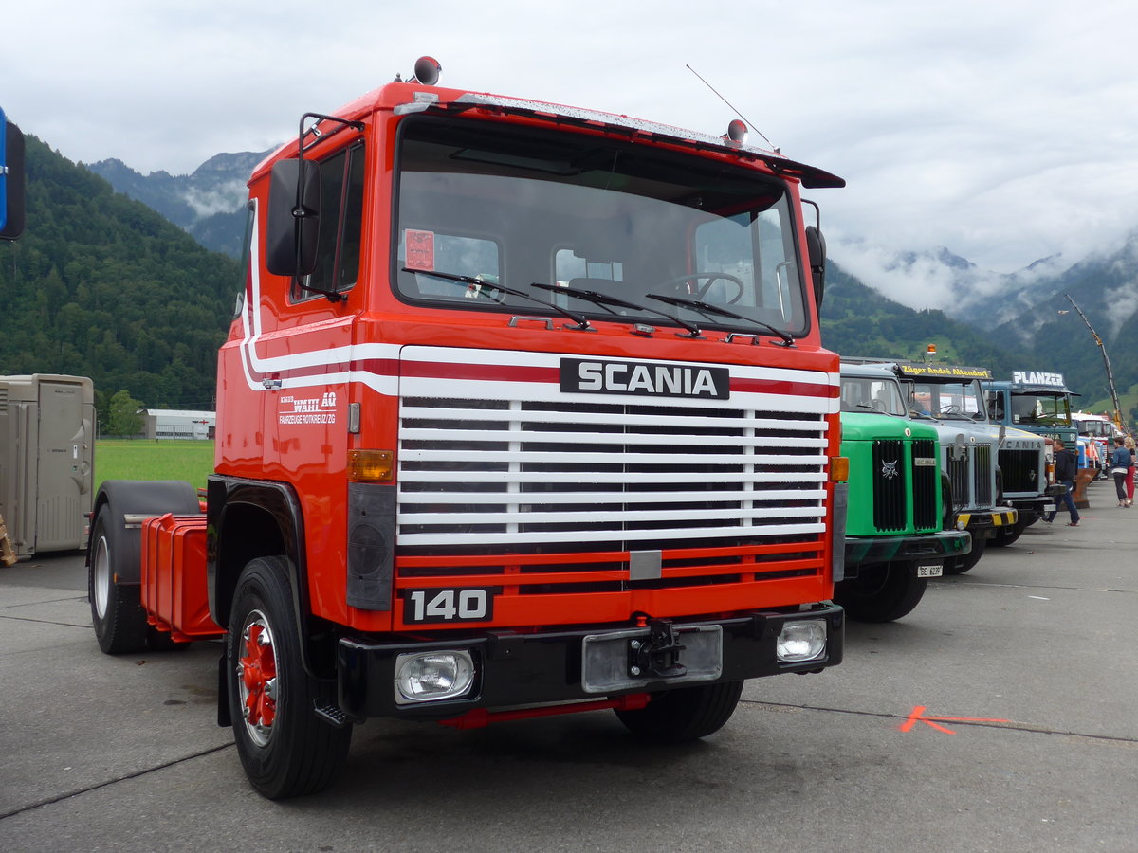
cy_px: 426
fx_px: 1183
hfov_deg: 51.4
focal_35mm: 36
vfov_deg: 39.7
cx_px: 569
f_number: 2.8
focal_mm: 7.5
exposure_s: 1/640
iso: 80
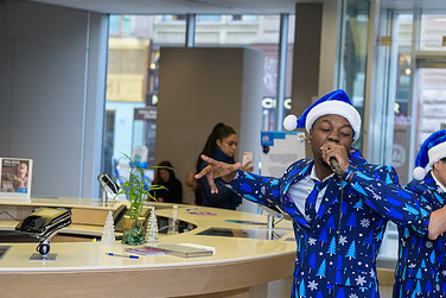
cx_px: 318
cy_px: 151
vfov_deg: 18.4
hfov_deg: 27.1
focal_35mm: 74
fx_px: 917
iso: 400
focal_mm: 48
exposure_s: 1/125
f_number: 3.2
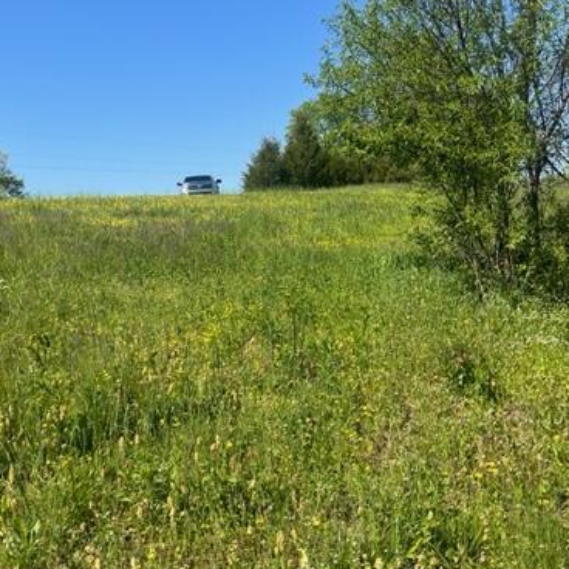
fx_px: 744
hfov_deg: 41.8
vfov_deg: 41.8
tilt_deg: -3.1
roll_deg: +4.2
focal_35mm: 40
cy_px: 319
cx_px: 249
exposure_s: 1/2632
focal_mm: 5.1
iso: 50
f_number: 1.6
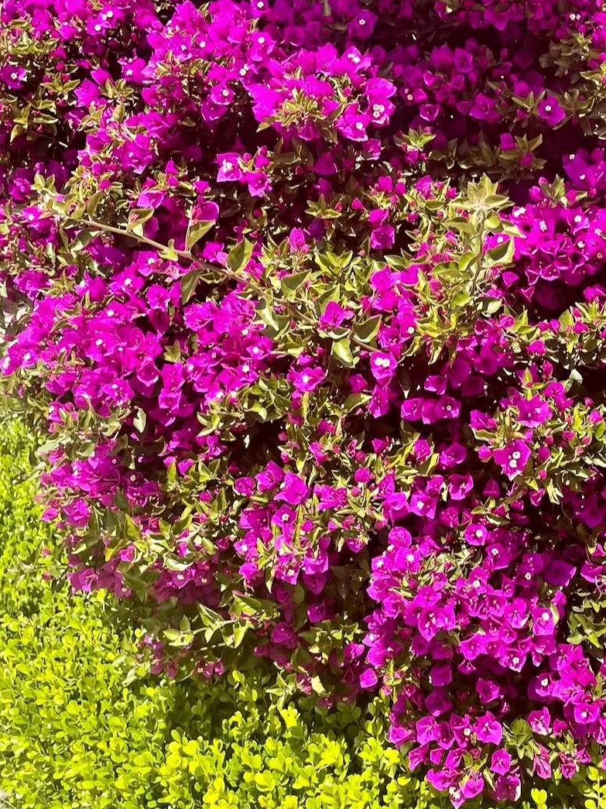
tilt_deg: -7.8
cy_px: 450
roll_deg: -0.4
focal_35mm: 34
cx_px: 362
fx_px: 794
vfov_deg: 53.9
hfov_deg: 41.6
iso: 32
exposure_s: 1/979
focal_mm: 4.2
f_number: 1.6
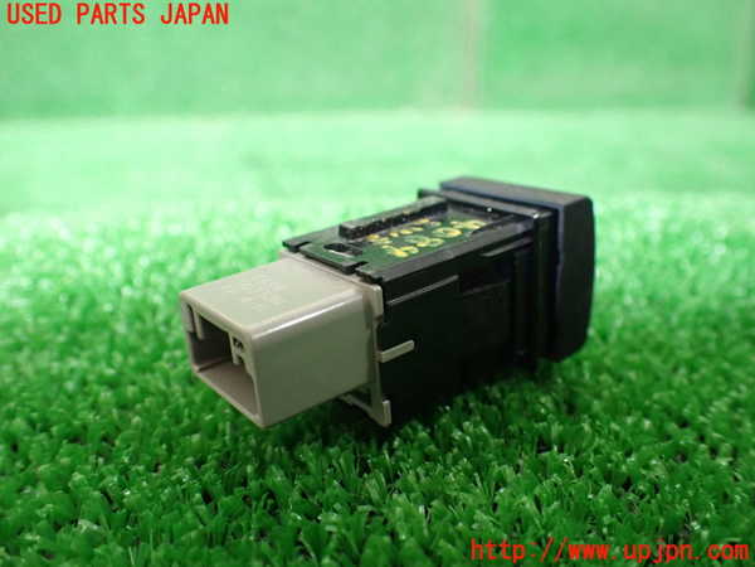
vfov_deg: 46.8
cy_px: 284
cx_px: 378
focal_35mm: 30
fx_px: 654
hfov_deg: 60.0
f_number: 2.3
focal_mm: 5.4
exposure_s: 1/100
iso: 800
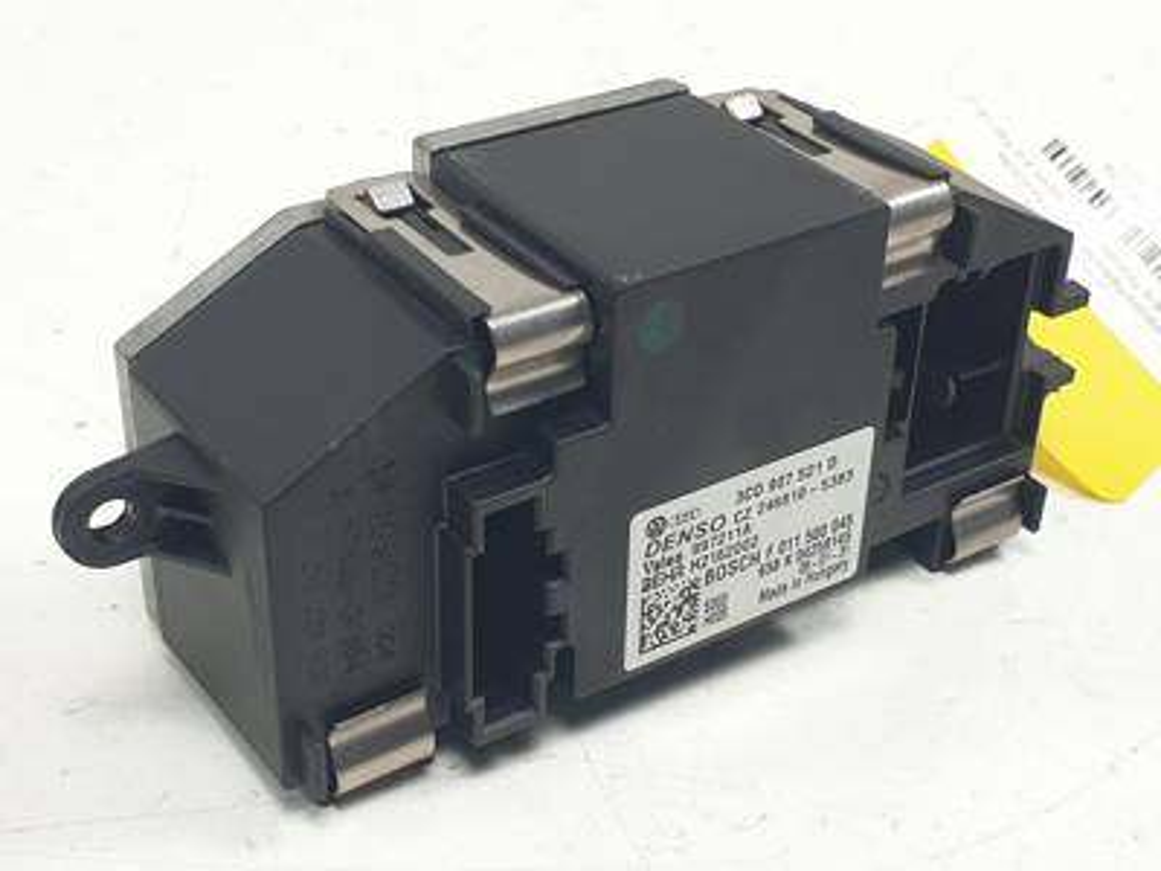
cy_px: 436
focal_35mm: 26
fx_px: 872
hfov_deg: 67.3
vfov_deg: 53.1
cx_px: 580
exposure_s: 1/151
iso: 50
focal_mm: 4.3
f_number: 2.4
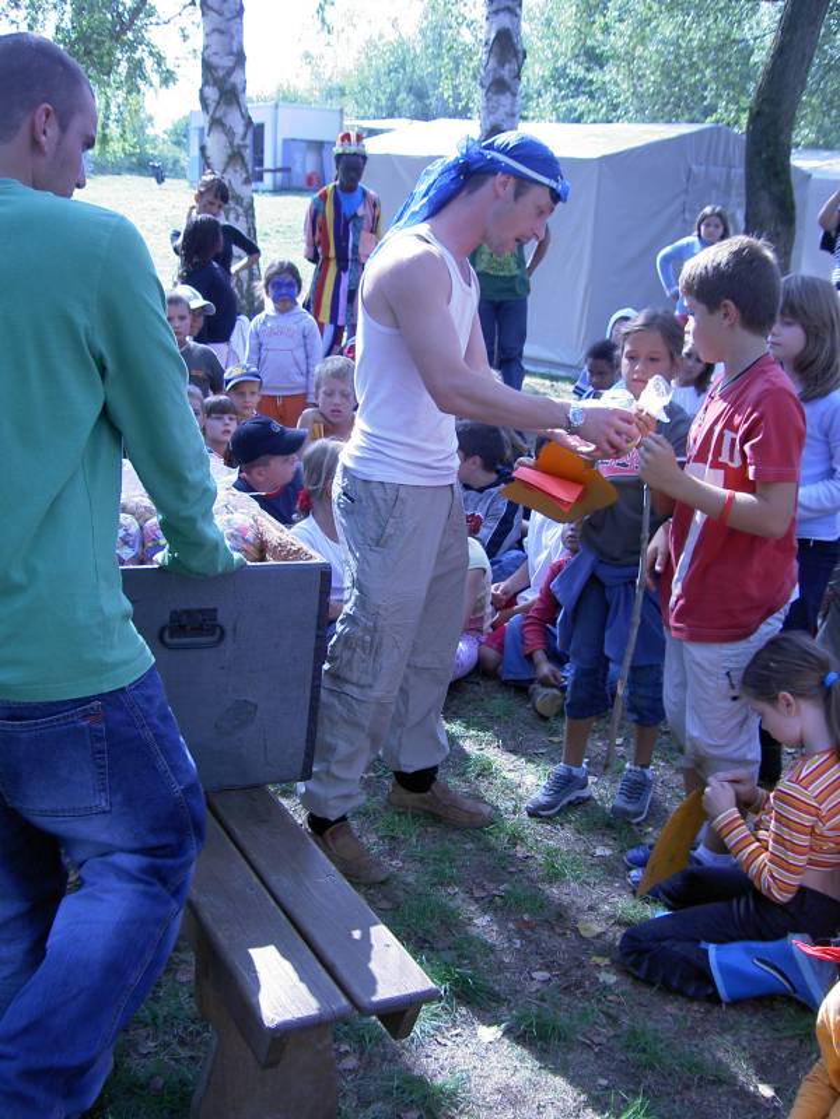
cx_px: 420
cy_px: 560
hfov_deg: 36.8
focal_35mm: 39
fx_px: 1262
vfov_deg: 47.9
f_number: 2.8
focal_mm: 8
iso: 100
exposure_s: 1/200
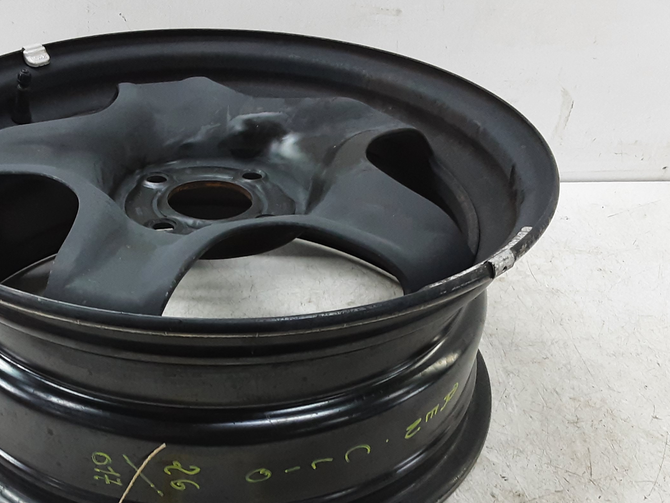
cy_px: 360
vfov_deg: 33.8
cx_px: 183
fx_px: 813
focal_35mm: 42
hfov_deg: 43.6
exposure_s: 1/33
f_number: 1.9
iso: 125
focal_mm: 2.91
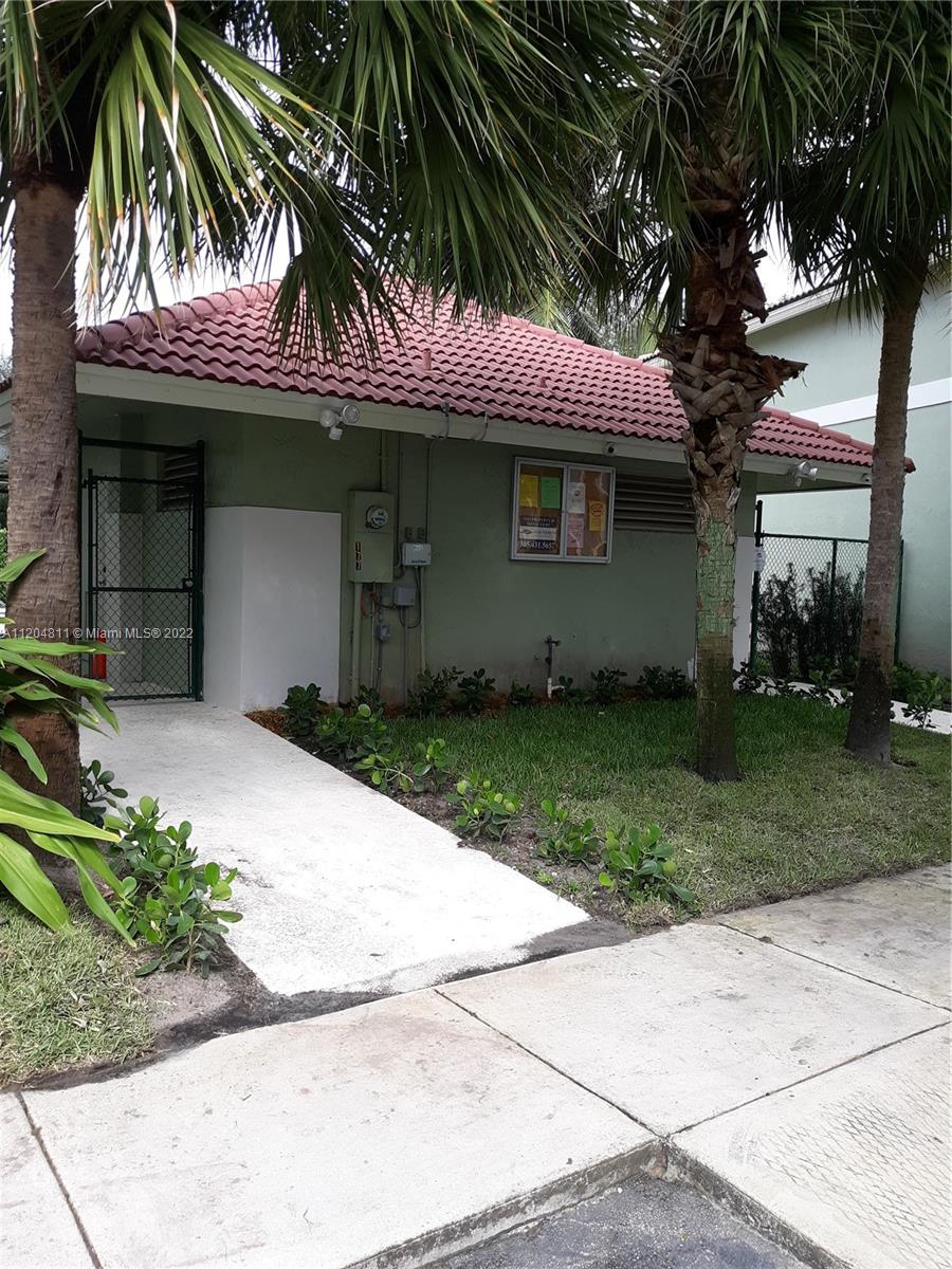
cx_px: 476
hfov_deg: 49.7
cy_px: 634
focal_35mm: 28
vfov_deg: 63.4
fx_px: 1027
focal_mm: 3.7
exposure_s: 1/333
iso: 40
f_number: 1.7
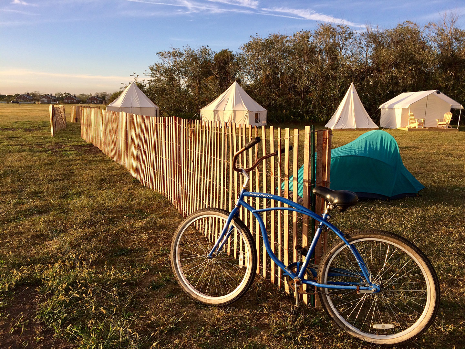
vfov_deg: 48.2
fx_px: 390
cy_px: 174
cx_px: 232
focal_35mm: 29
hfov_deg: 61.7
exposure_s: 1/838
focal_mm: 4.15
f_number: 2.2
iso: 32
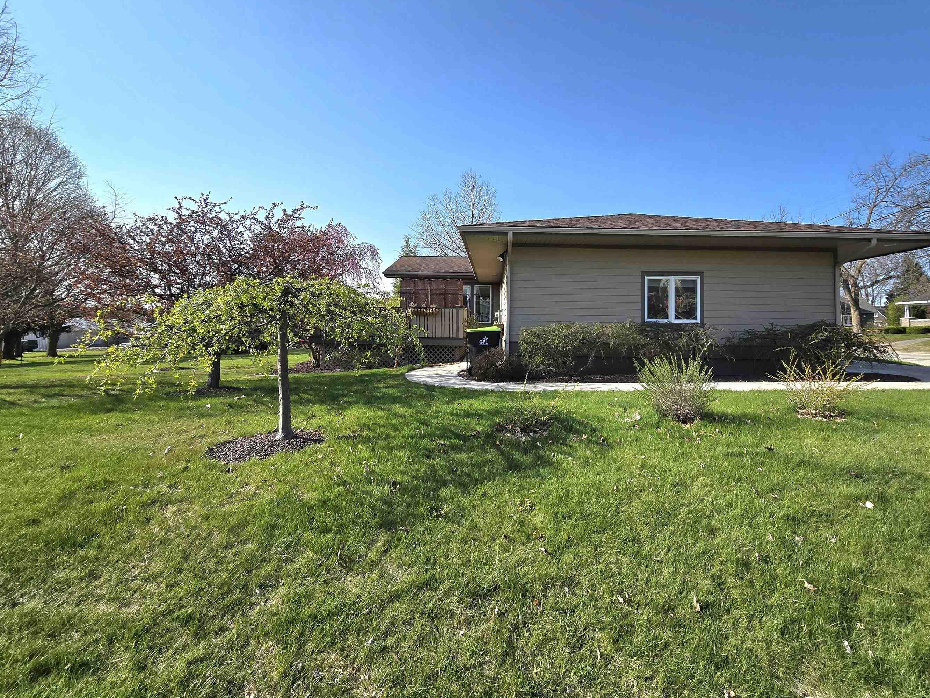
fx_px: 403
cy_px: 304
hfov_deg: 98.0
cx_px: 496
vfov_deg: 81.4
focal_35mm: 15
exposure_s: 1/2000
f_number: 2.2
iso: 50
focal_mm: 2.2
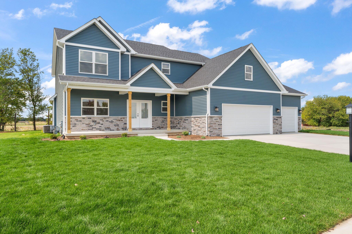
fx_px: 235
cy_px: 117
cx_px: 176
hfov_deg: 73.7
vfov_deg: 53.1
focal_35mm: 24
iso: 320
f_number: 10
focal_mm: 24
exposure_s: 1/80
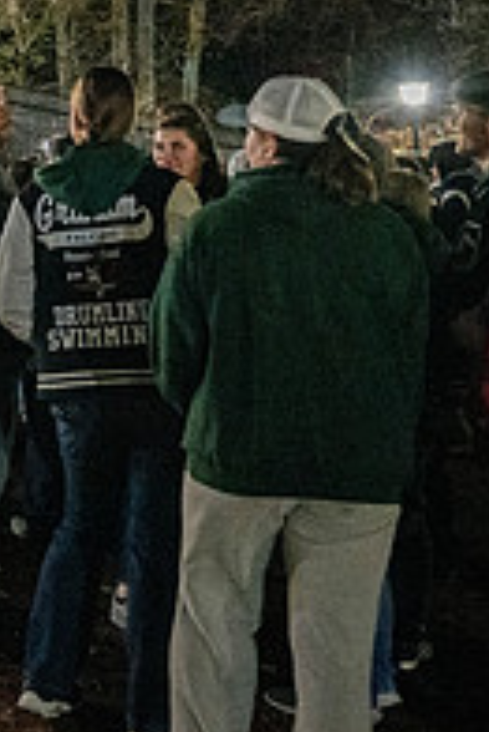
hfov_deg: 16.4
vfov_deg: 27.7
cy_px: 121
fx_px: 1444
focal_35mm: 71
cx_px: -366
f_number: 2.8
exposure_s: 1/60
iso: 25600
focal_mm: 24
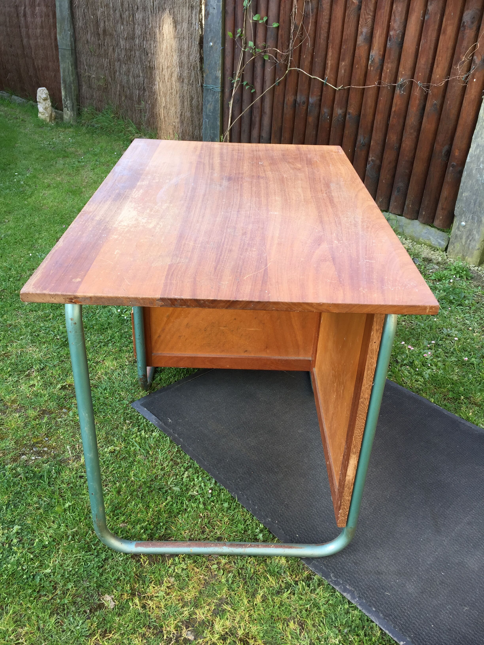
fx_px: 541
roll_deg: -2.0
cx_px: 242
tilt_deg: -31.5
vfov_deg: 61.7
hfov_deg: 48.2
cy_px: 322
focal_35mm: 29
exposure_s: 1/115
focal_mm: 4.15
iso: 32
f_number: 2.2
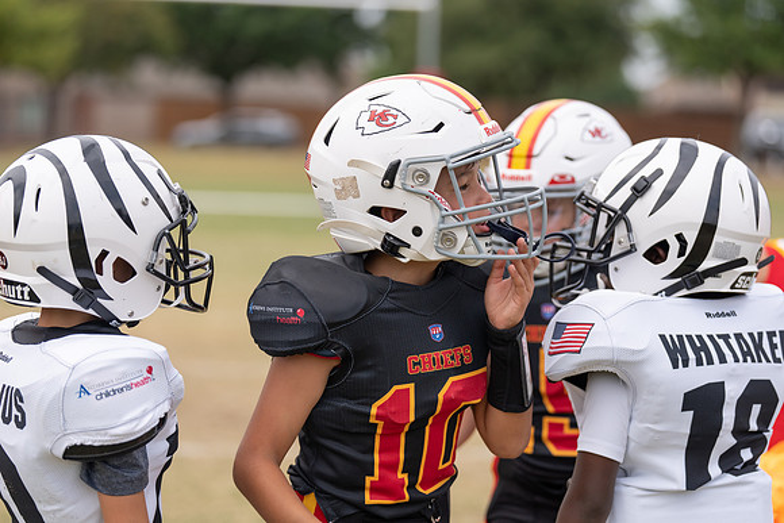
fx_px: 2418
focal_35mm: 111
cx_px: 392
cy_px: 262
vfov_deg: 12.3
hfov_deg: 18.4
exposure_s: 1/2500
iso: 160
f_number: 2.8
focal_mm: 111
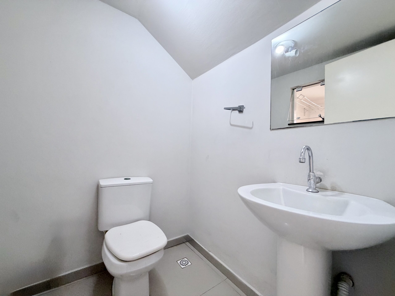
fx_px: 160
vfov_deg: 85.7
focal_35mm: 14
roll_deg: -0.6
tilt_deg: +0.0
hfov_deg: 102.1
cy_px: 148
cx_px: 198
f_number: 2.2
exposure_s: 1/60
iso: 320
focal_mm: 2.22
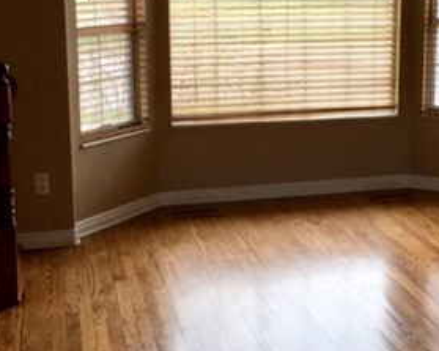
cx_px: 294
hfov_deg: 28.9
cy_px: 116
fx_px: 844
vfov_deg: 23.4
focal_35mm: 65
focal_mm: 4.15
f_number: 2.2
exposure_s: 1/120
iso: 40
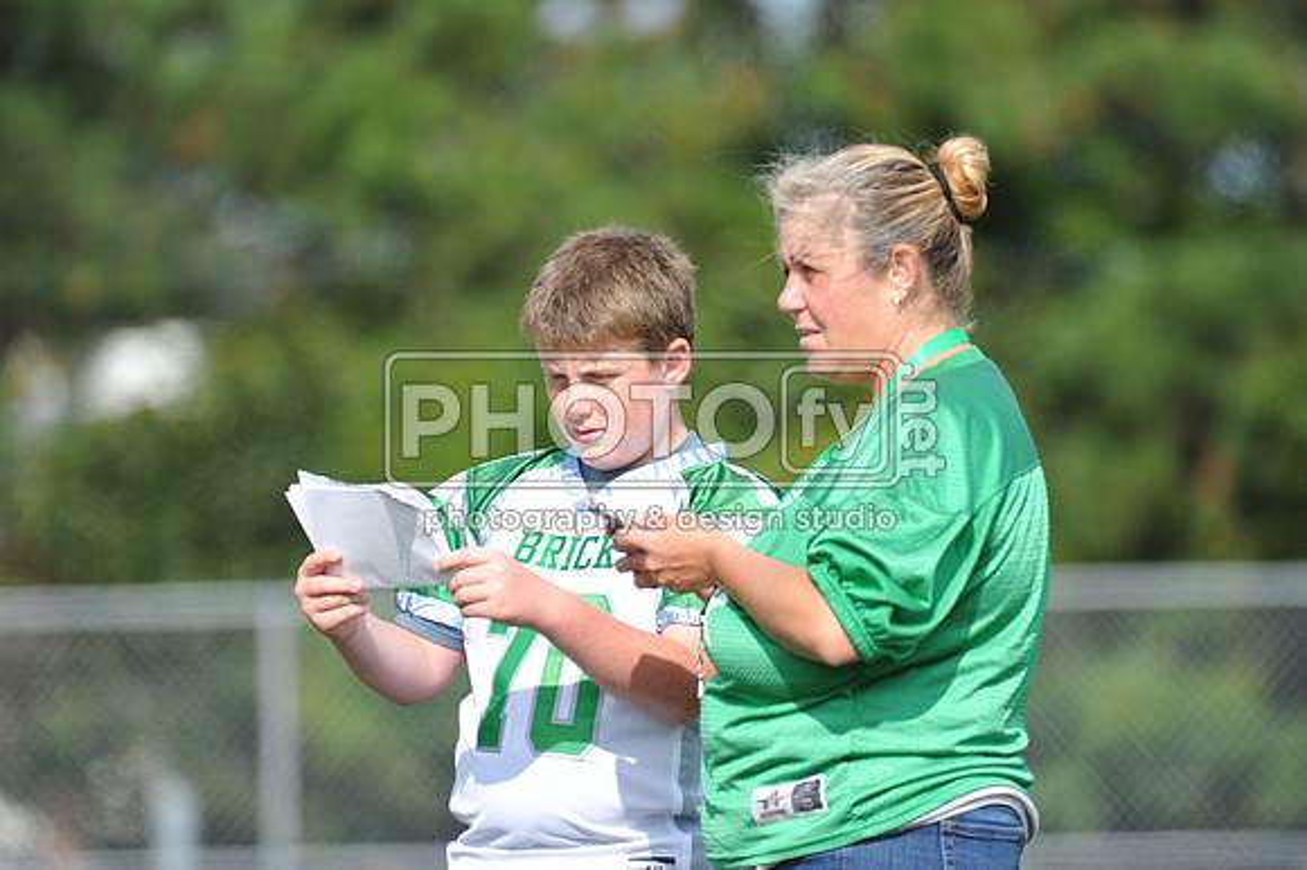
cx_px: 654
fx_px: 14513
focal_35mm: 400
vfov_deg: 3.4
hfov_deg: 5.2
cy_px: 435
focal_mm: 400
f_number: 5
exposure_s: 1/2000
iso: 800
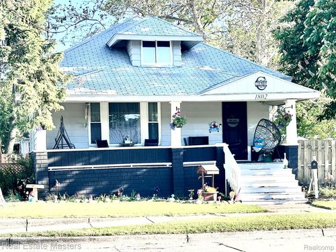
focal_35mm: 48
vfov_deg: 30.3
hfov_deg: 39.7
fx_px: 466
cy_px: 126
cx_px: 168
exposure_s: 1/1497
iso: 64
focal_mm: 6.86
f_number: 1.78
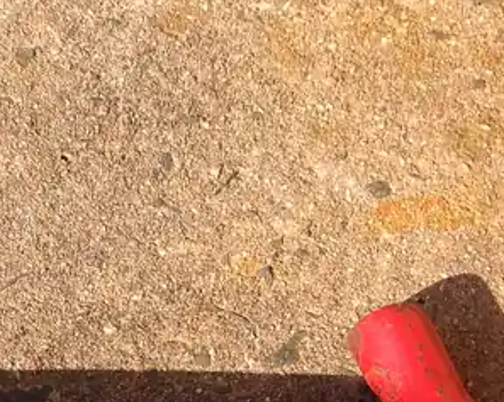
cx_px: -229
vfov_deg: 13.1
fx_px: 1714
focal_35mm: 115
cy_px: 448
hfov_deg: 15.5
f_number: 2.4
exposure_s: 1/889
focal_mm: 4.28
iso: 50
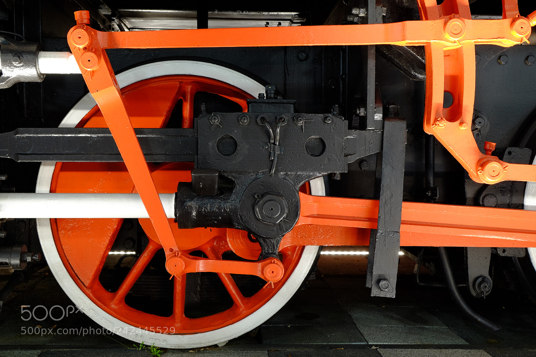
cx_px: 268
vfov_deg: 31.2
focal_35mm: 43
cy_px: 178
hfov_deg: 45.4
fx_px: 640
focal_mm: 28.9
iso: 200
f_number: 8
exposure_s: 3.7
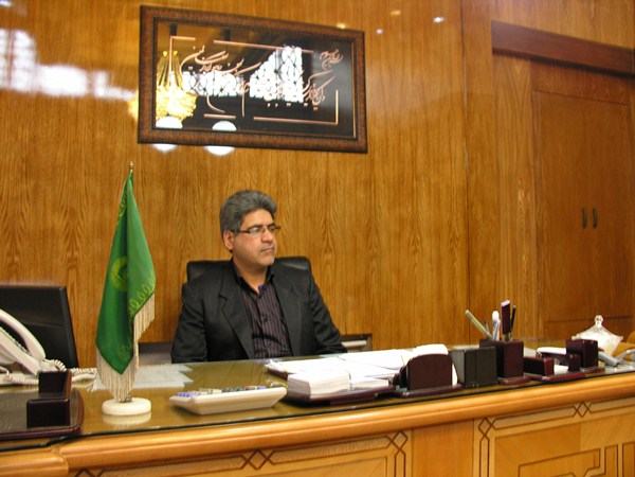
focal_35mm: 35
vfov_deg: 40.7
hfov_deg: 52.6
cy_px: 238
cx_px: 318
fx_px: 642
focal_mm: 8.9
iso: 100
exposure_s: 1/4.9
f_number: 2.8
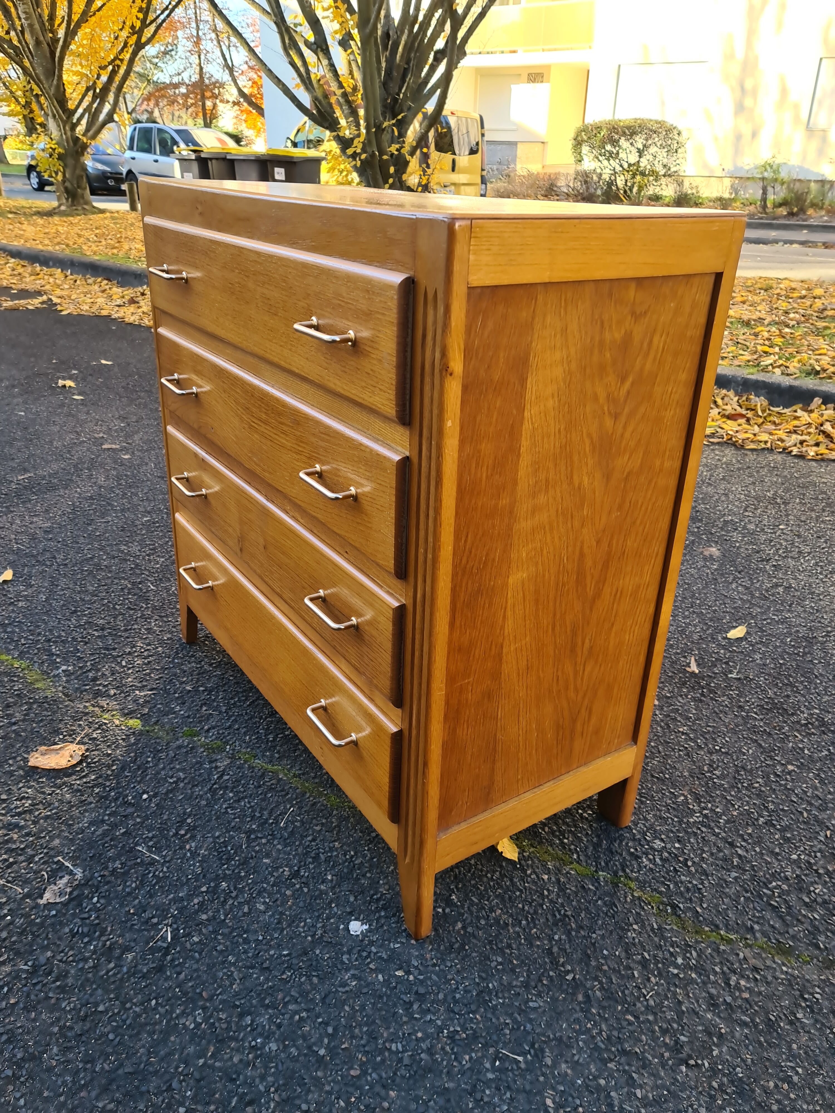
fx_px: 804
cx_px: 418
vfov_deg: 69.4
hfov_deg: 54.9
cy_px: 556
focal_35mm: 25
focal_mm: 7
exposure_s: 1/100
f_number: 1.8
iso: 50
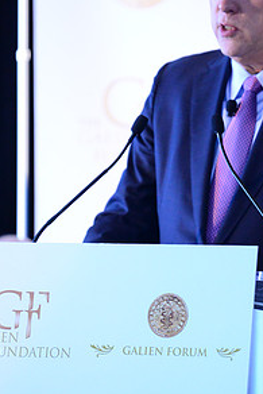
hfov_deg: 3.7
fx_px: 4017
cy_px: 229
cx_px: 216
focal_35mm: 367
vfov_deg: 5.6
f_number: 2.8
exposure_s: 1/160
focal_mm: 185
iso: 4000
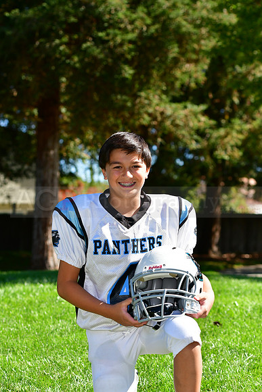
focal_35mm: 105
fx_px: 1145
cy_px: 196
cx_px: 131
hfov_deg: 13.0
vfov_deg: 19.5
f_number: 4.5
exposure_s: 1/1600
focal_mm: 70
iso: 400
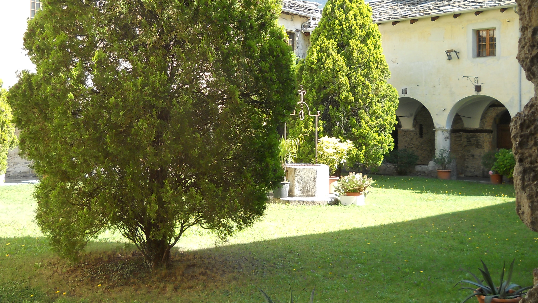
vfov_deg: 26.5
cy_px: 137
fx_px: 642
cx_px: 268
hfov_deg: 45.5
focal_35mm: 45
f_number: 3.1
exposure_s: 1/125
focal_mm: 6.72
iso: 80
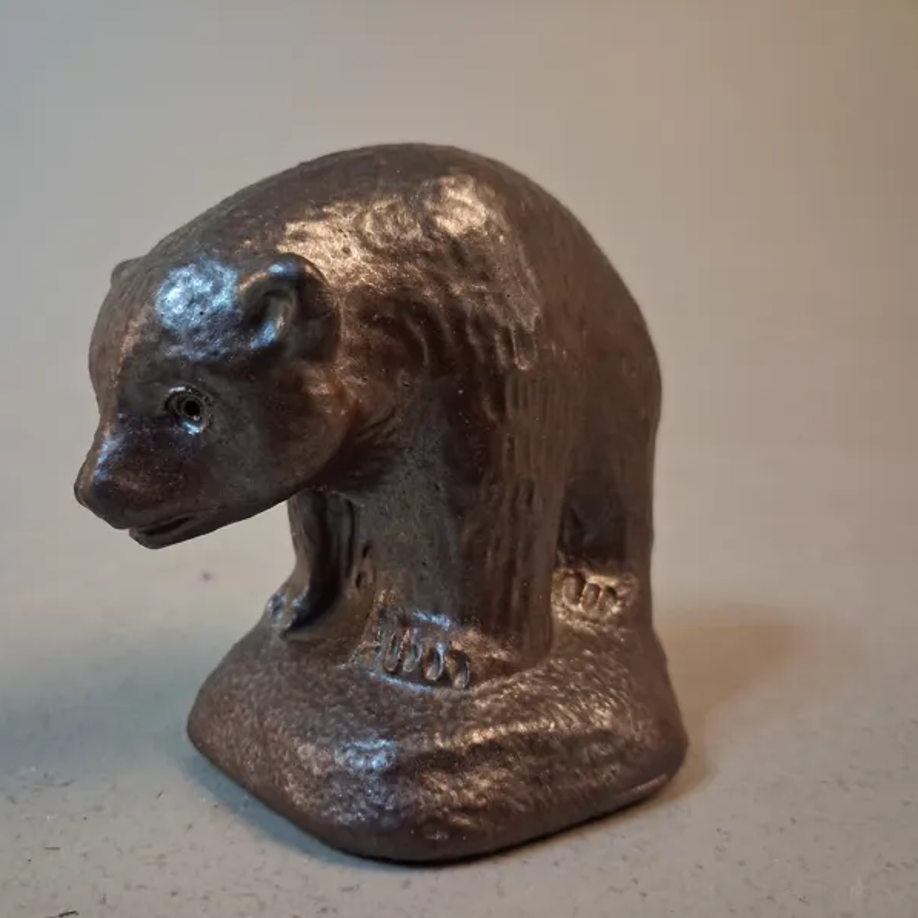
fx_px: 960
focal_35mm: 32
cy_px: 458
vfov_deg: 51.1
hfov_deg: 50.9
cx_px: 391
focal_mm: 4
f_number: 1.8
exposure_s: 1/50
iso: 500
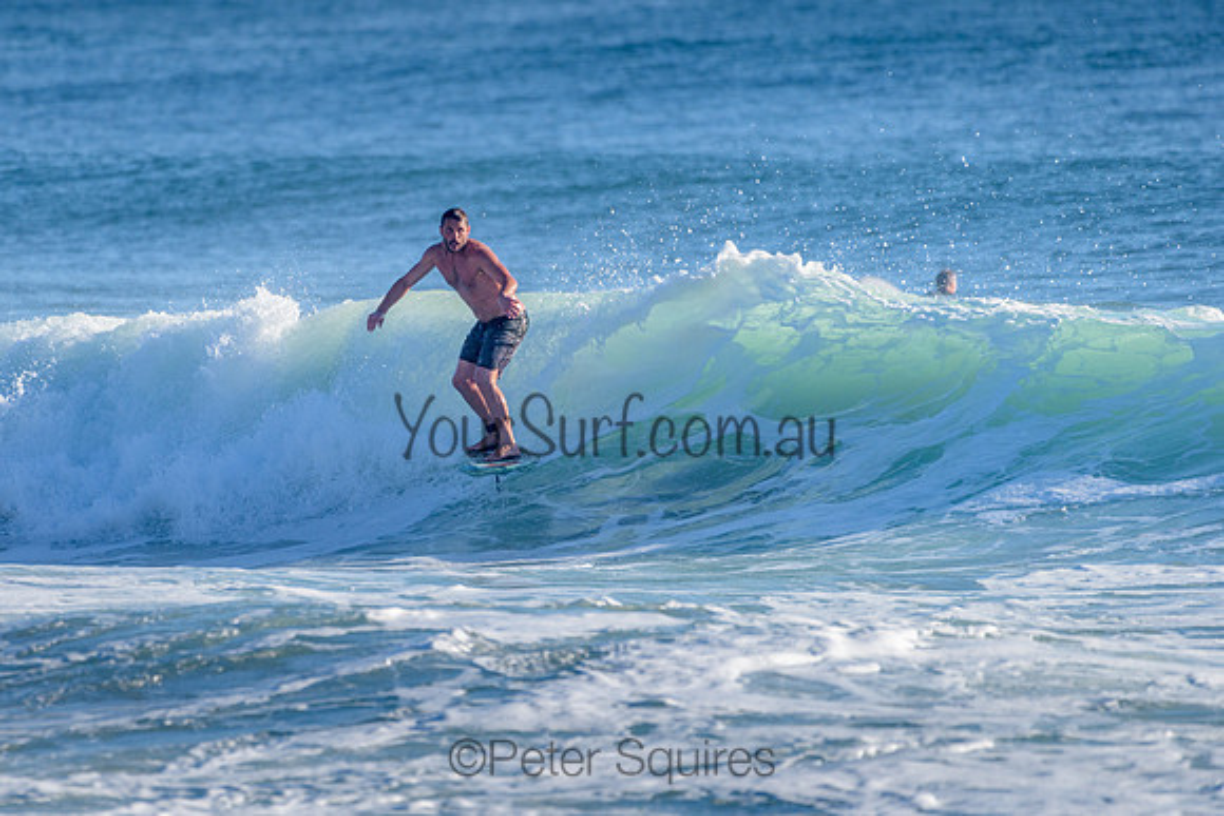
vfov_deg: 2.2
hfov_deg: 3.4
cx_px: 474
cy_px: 345
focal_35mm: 613
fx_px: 20846
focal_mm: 500
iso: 220
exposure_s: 1/2000
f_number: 5.6
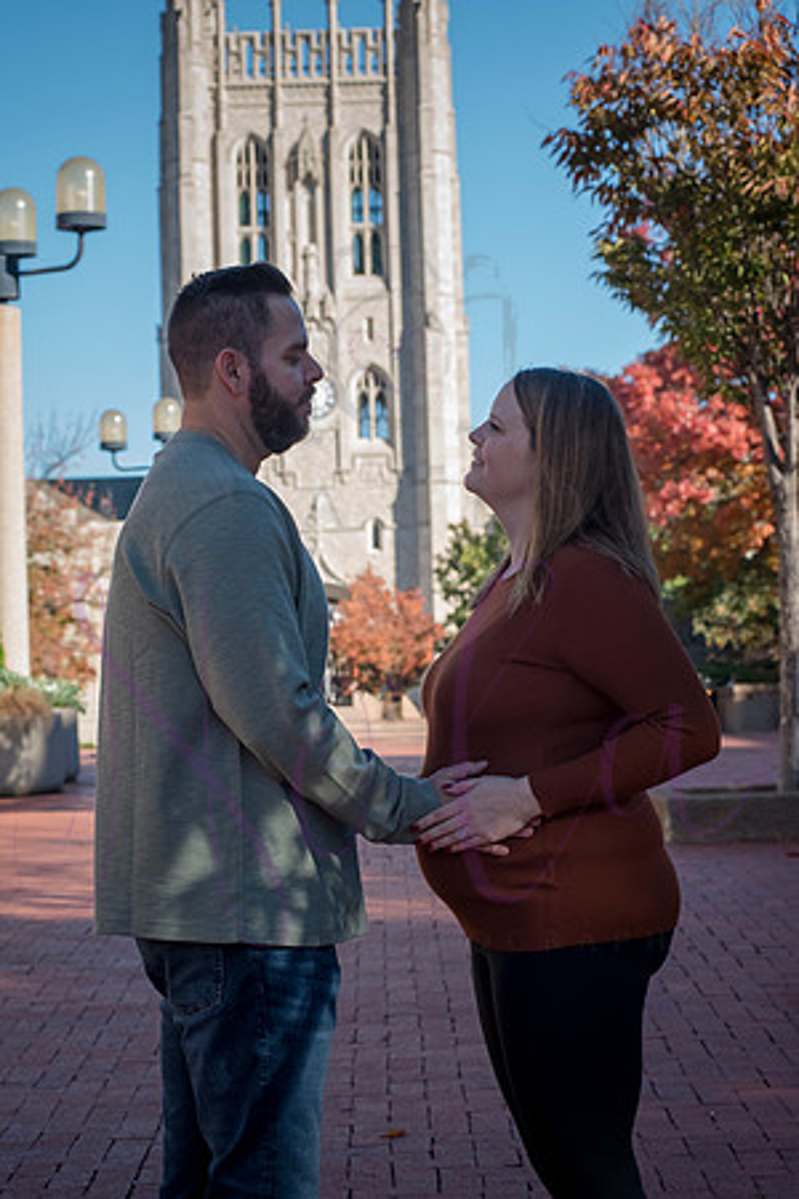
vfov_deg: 25.4
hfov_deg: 17.1
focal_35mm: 80
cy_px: 600
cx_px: 400
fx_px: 2663
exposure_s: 1/500
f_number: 8
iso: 800
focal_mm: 80
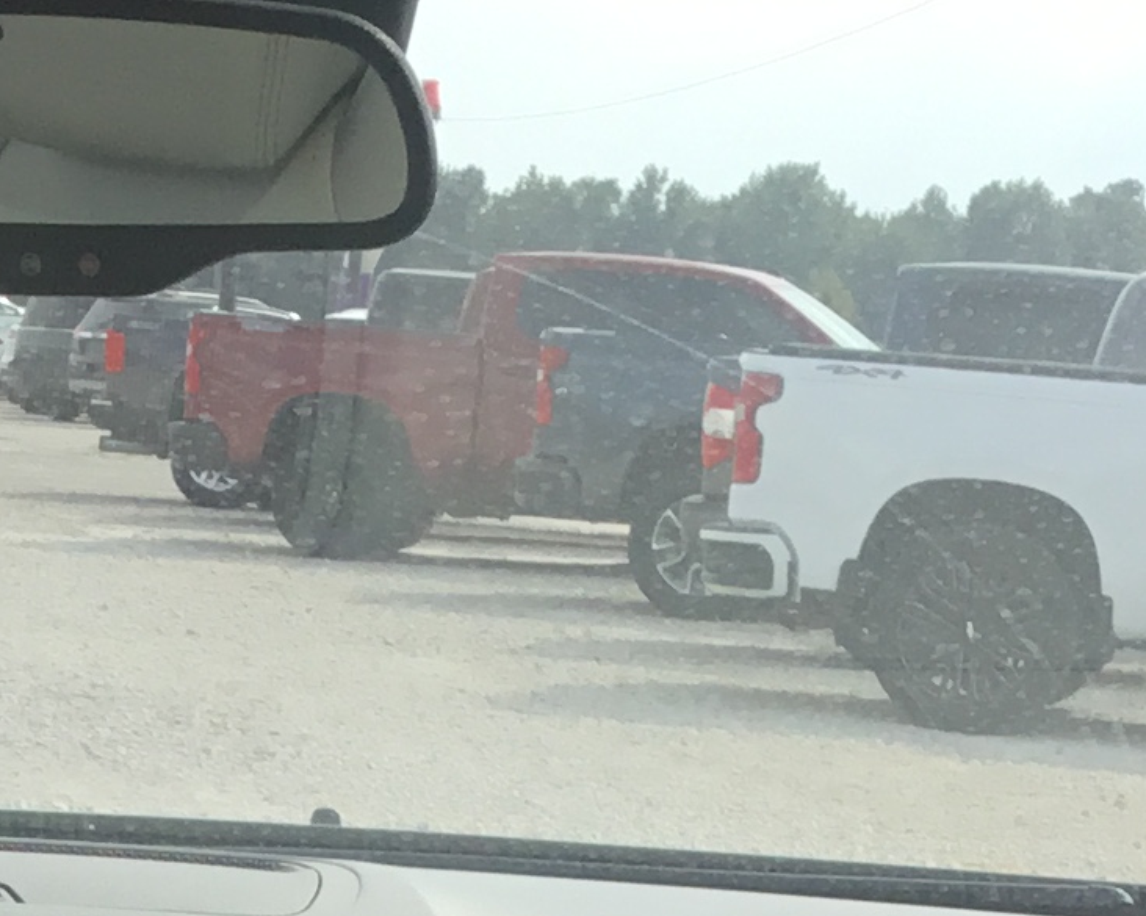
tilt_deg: -15.8
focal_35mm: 135
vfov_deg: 10.7
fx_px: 4577
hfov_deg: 14.2
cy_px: 1628
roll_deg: -3.3
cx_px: 186
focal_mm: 3.3
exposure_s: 1/468
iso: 25
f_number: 2.4
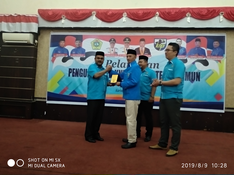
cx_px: 117
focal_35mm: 26
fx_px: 176
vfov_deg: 53.1
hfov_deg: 67.3
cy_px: 88
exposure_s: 1/17
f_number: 2.2
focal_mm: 3.83
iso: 1000
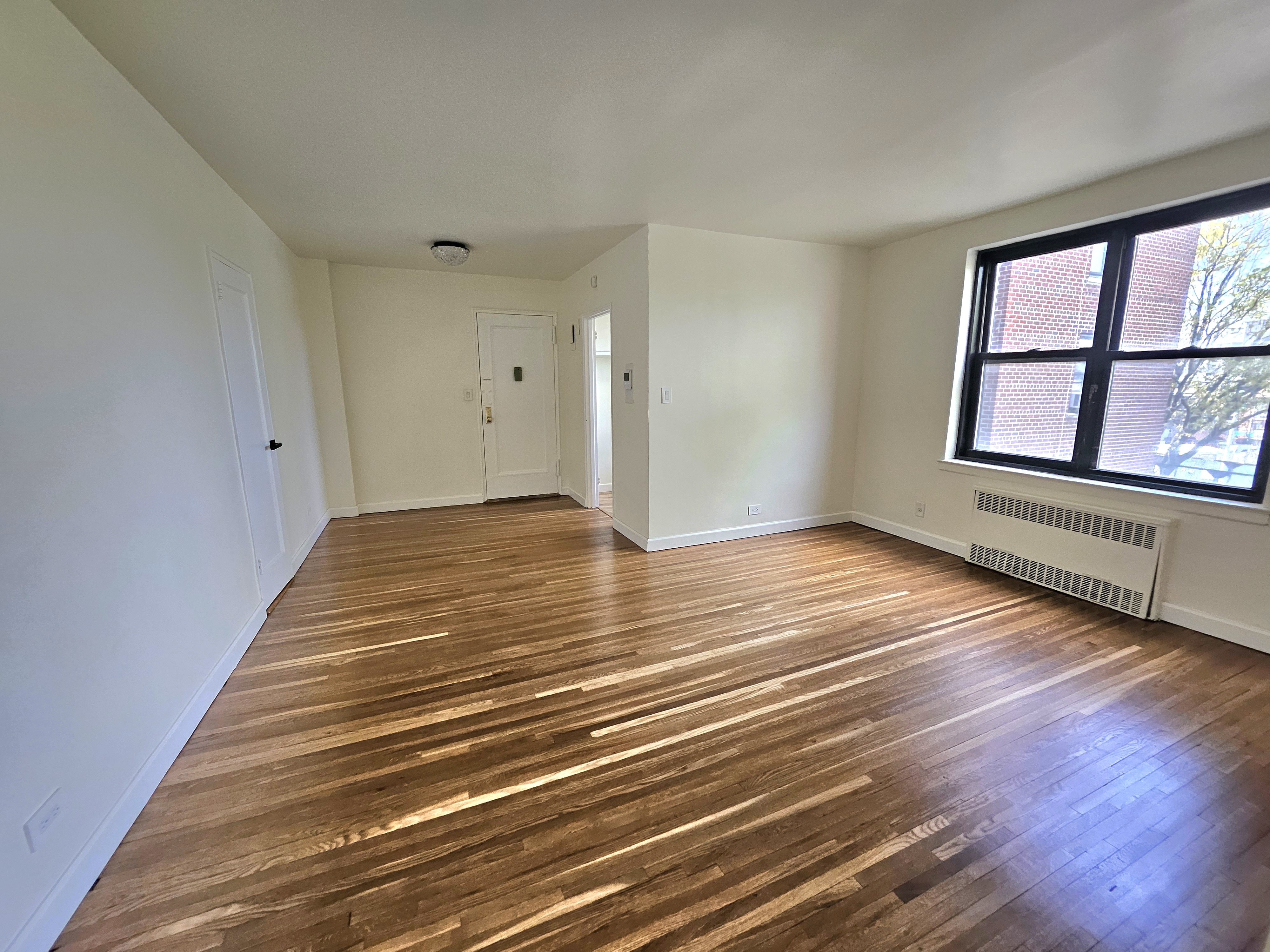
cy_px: 476
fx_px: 477
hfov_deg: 106.2
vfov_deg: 89.9
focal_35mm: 13
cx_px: 635
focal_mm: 1.7
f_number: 2.2
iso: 100
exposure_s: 1/60.2
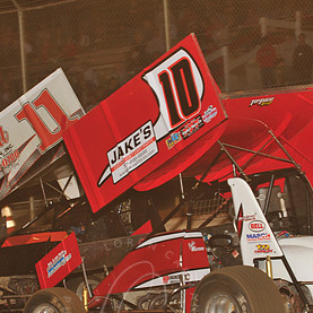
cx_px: 130
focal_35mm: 222
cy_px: 202
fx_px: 2271
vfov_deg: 7.9
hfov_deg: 7.9
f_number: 7.1
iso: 800
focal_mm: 125
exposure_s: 1/250
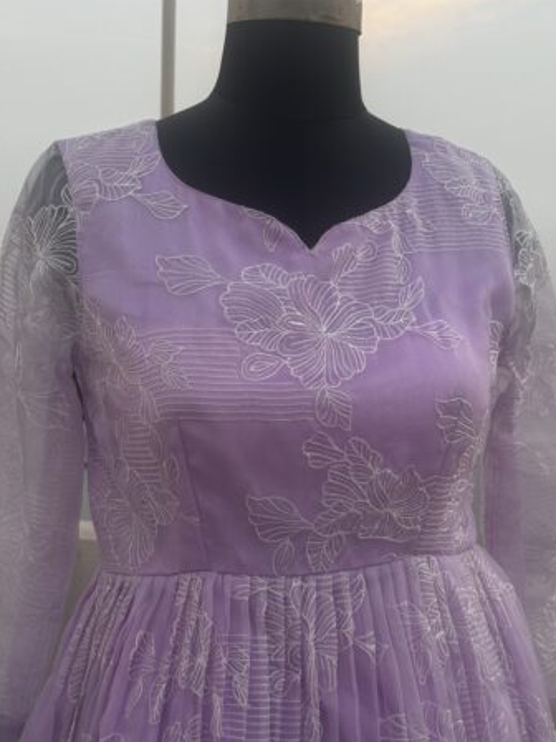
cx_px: 286
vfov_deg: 38.2
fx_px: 1071
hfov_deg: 29.1
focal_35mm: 50
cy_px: 380
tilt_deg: +0.1
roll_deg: -1.3
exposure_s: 1/84
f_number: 1.78
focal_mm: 6.76
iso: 100
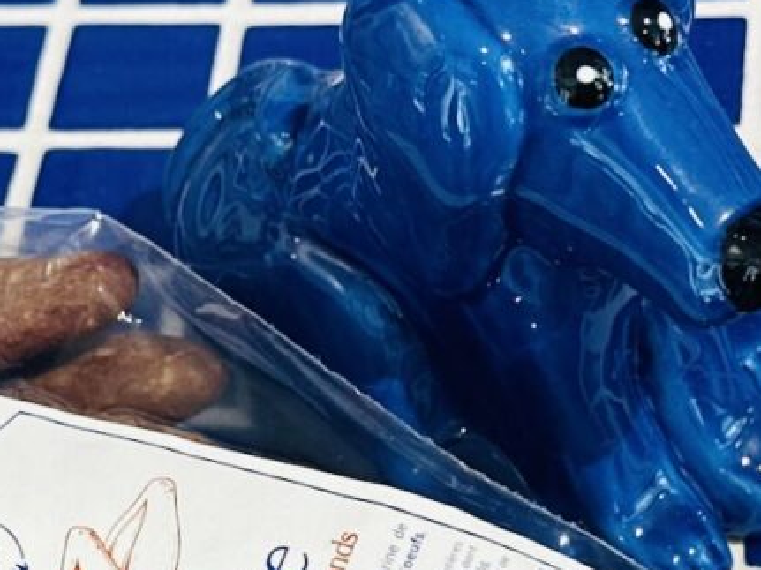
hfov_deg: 17.3
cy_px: 484
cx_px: 445
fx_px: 2505
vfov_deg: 12.9
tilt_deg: -53.4
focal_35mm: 114
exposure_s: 1/100
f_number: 1.78
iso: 50
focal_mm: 6.86
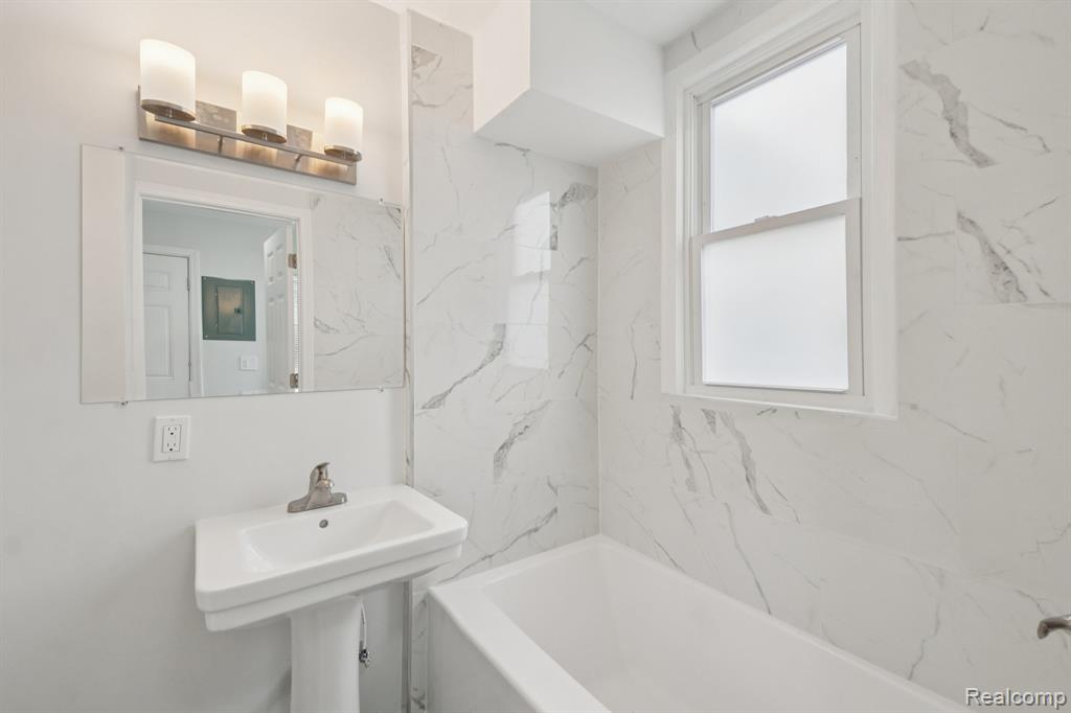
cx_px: 536
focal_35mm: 15
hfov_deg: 100.4
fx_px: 446
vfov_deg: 77.3
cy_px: 356
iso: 200
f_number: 8
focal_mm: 10
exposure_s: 1/30
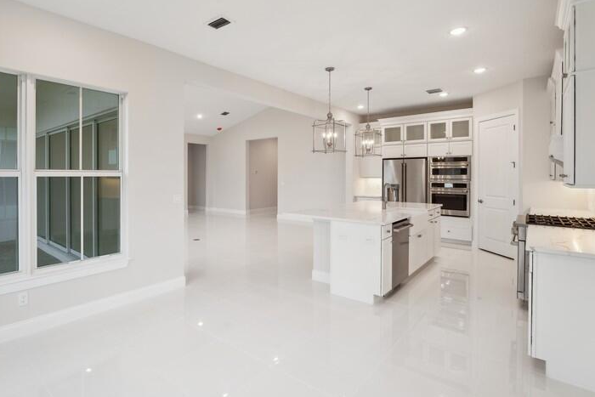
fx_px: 298
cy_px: 171
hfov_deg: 89.7
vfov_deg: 67.1
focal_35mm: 18
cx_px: 266
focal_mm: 14
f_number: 8
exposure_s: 1/20
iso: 160
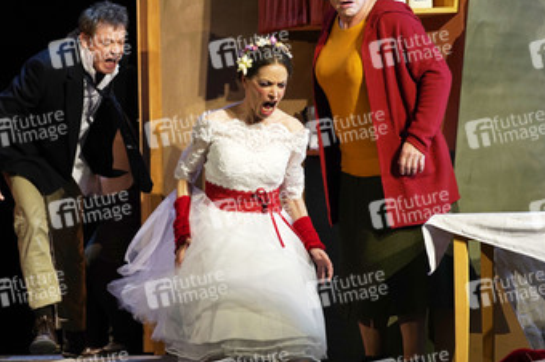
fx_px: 4008
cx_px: 208
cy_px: 170
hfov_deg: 7.8
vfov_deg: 5.2
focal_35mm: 265
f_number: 4.5
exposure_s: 1/400
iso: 1600
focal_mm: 200
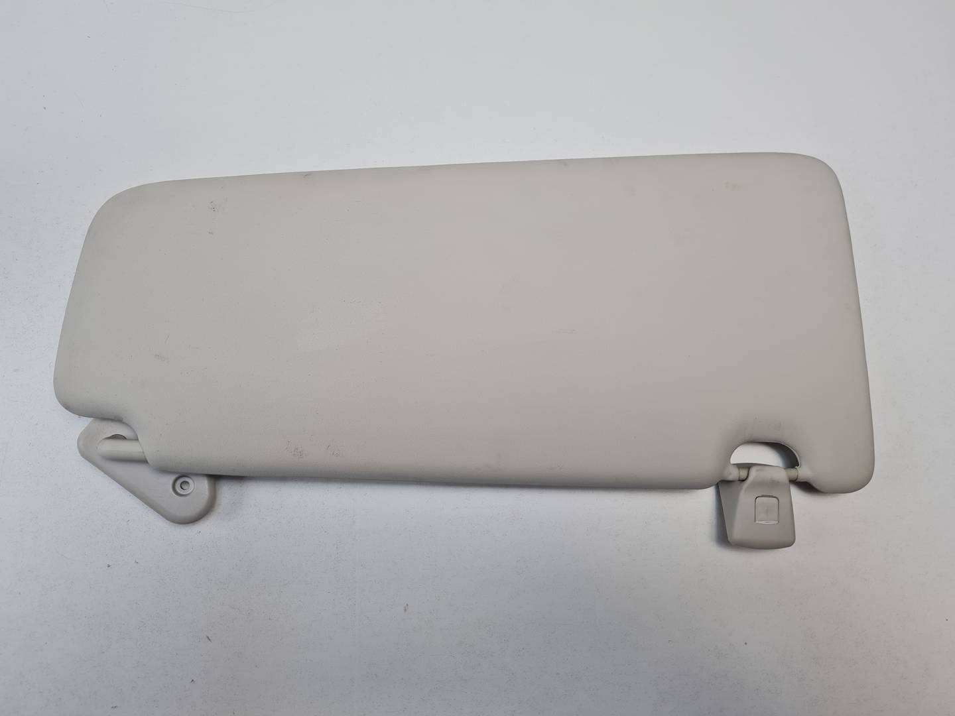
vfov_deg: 53.1
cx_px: 478
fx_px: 717
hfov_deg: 67.3
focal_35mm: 26
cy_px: 358
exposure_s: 1/404
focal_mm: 5.4
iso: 50
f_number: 1.8
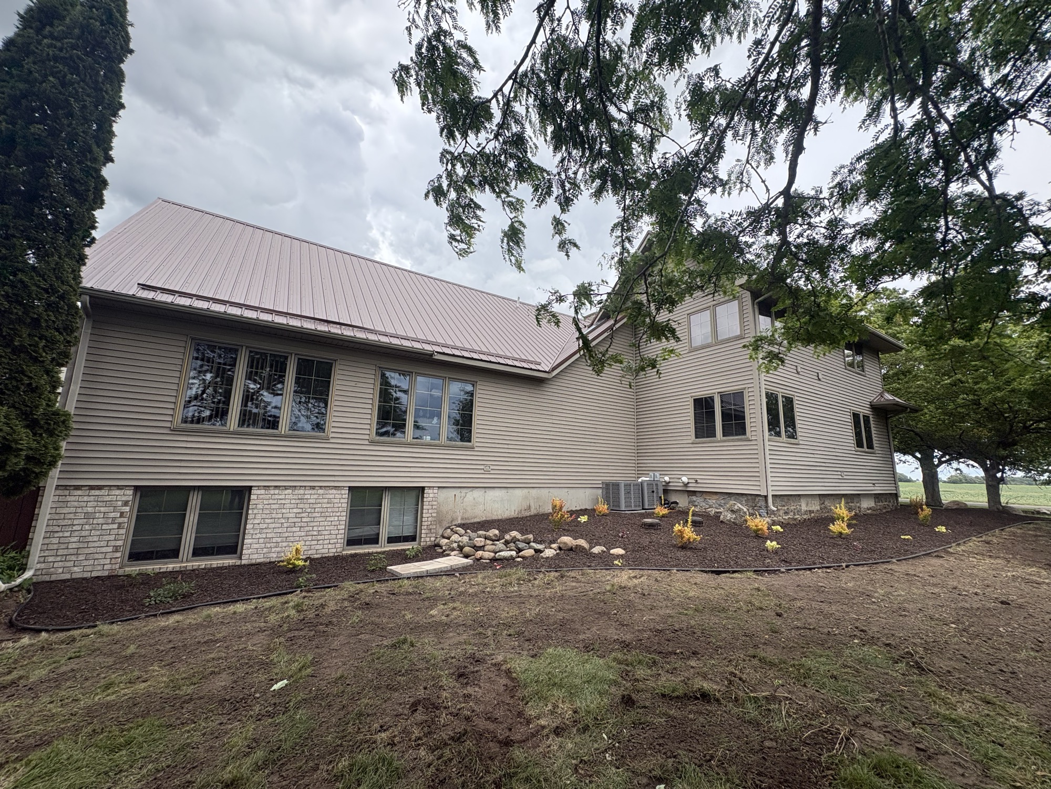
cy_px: 394
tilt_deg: +10.5
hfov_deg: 102.1
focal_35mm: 14
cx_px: 526
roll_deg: -1.2
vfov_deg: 85.7
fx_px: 425
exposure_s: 1/1277
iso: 50
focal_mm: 2.22
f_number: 2.2
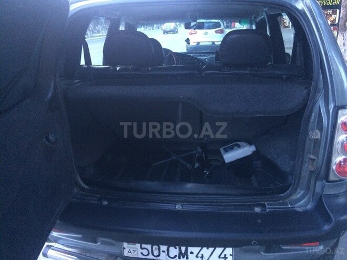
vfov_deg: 48.2
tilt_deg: -20.0
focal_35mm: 29
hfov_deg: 61.7
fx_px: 291
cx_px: 174
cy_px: 130
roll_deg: +4.1
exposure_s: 1/20
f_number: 2.2
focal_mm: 4.15
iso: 320
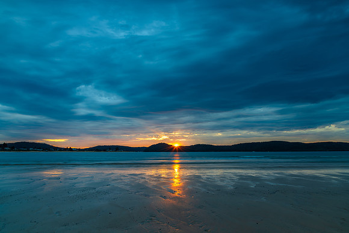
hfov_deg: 72.4
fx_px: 239
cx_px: 174
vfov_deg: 52.0
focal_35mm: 25
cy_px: 116
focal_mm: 24
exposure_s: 2
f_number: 11
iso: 31
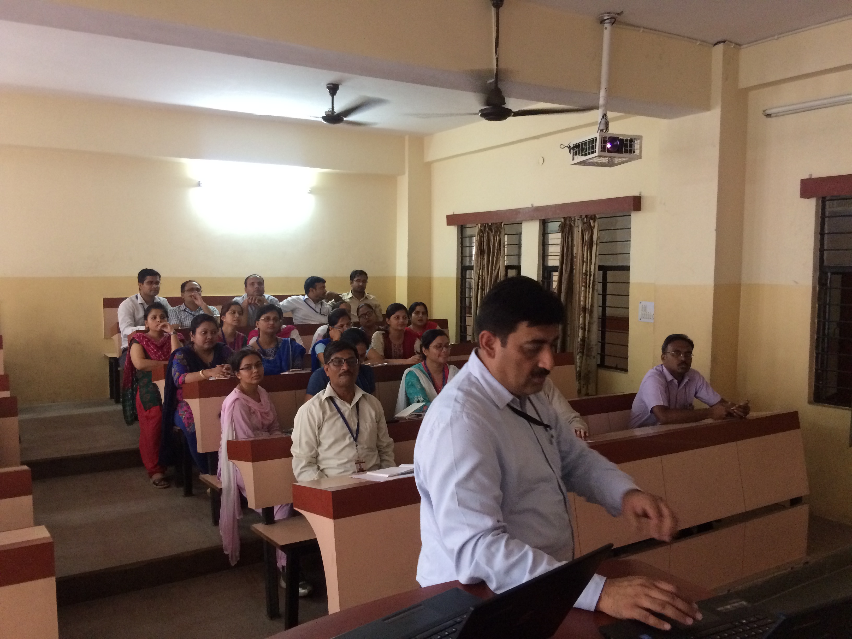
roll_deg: -0.8
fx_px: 714
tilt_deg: -4.7
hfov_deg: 61.7
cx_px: 426
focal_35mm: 29
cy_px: 320
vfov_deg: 48.2
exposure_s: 1/33
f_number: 2.2
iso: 320
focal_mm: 4.15
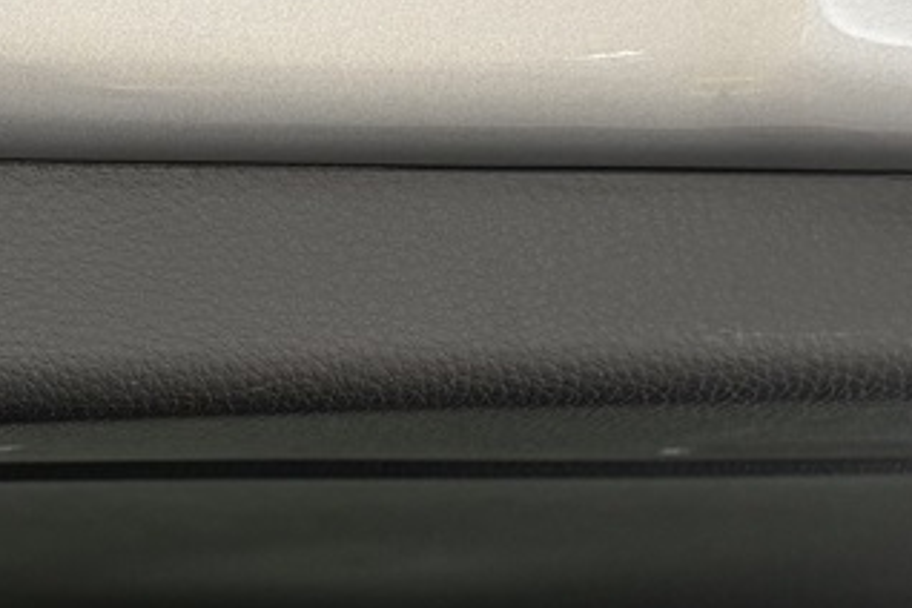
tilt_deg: +18.7
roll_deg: +5.7
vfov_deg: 12.1
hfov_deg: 17.4
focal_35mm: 113
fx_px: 2862
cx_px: -126
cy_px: 427
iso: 200
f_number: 1.78
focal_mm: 6.76
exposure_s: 1/100
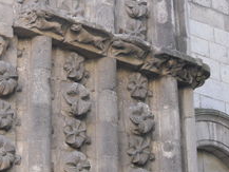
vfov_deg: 10.3
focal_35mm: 144
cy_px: 39
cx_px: 54
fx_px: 953
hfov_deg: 13.6
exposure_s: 1/80
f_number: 4.7
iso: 200
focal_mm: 13.02
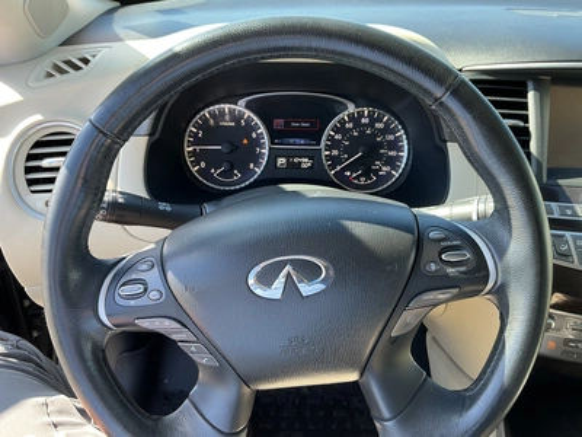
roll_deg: -0.9
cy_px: 218
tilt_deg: -33.7
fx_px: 471
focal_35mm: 28
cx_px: 291
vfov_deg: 49.7
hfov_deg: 63.4
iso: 32
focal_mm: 3
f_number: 1.8
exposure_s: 1/122
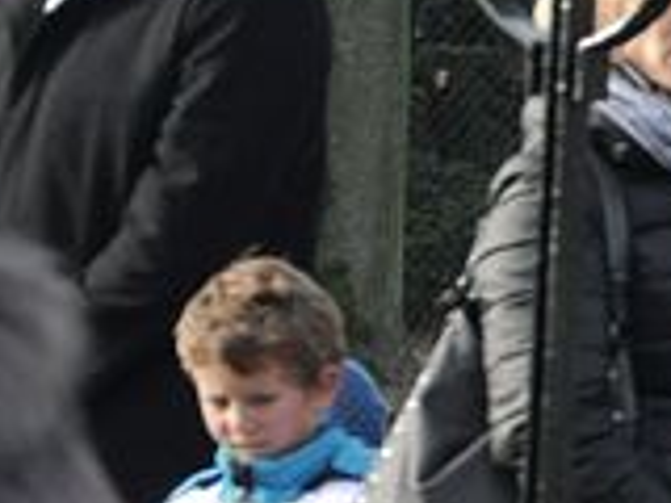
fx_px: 8607
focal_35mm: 444
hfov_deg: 4.4
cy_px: 316
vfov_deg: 3.3
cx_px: 1577
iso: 800
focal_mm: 58
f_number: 5.6
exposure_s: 1/500
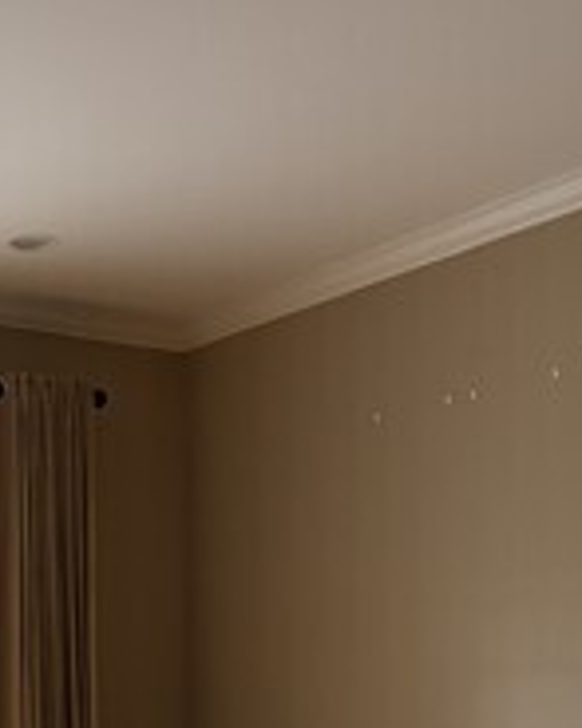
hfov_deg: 21.1
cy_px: 665
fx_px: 1487
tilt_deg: +3.4
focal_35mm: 69
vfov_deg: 26.5
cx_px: -57
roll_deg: +0.0
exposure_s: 1/122
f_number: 1.6
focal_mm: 5.96
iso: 125
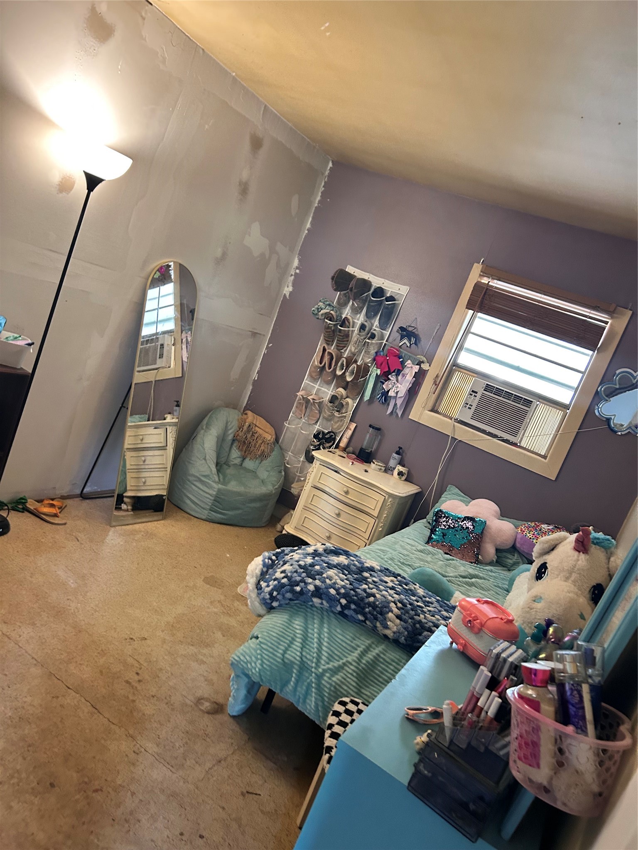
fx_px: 639
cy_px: 425
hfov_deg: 53.1
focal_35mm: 26
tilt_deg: -10.3
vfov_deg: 67.3
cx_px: 319
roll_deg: -19.9
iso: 400
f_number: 1.5
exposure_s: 1/60
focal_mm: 5.7
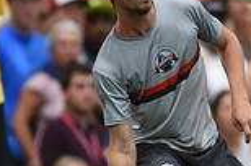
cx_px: 231
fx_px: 10506
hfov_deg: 1.4
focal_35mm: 1510
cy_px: 55
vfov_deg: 0.9
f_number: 2.8
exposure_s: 1/500
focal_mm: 400
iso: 10000
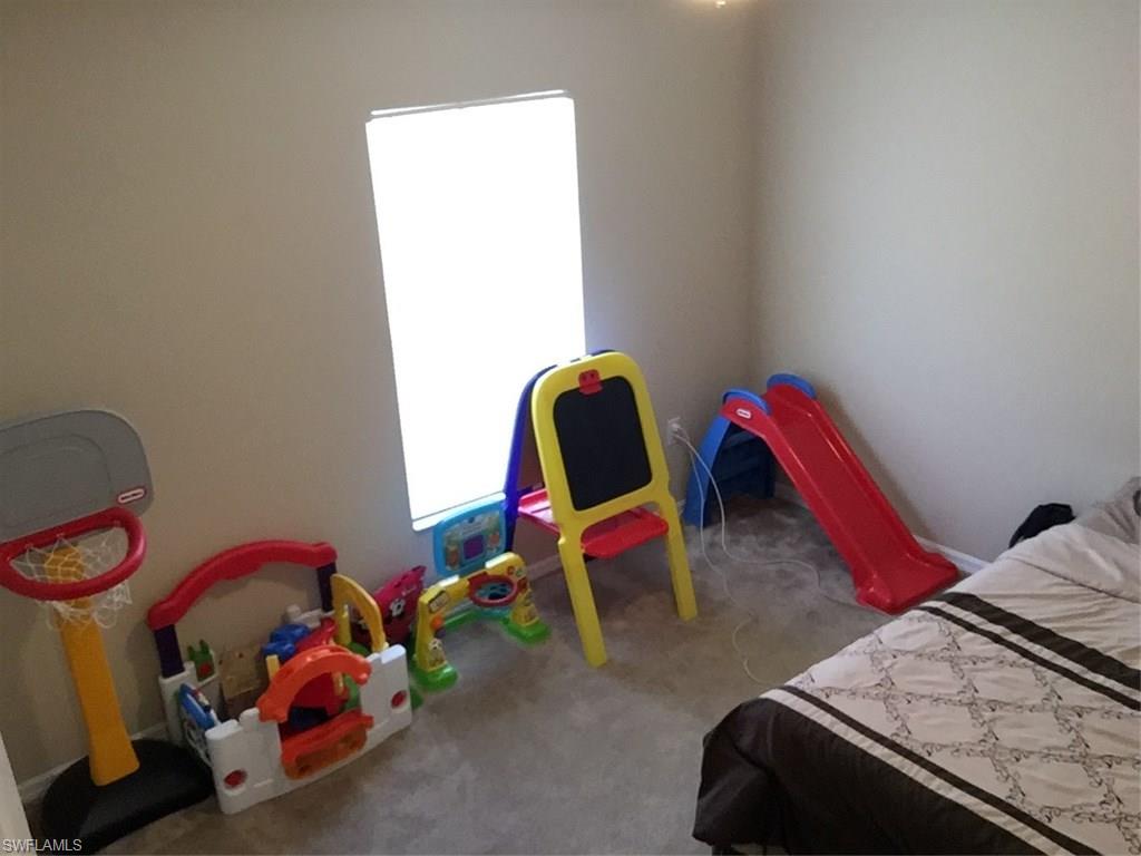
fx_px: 1022
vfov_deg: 45.4
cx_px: 570
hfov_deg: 58.4
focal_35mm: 31
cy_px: 428
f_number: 2.2
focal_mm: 2.65
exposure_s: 1/30
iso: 100
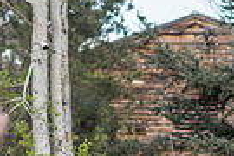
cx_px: 335
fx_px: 2379
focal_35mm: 366
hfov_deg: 5.6
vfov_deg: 3.7
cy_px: 299
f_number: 2.8
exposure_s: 1/1000
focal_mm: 85
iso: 100
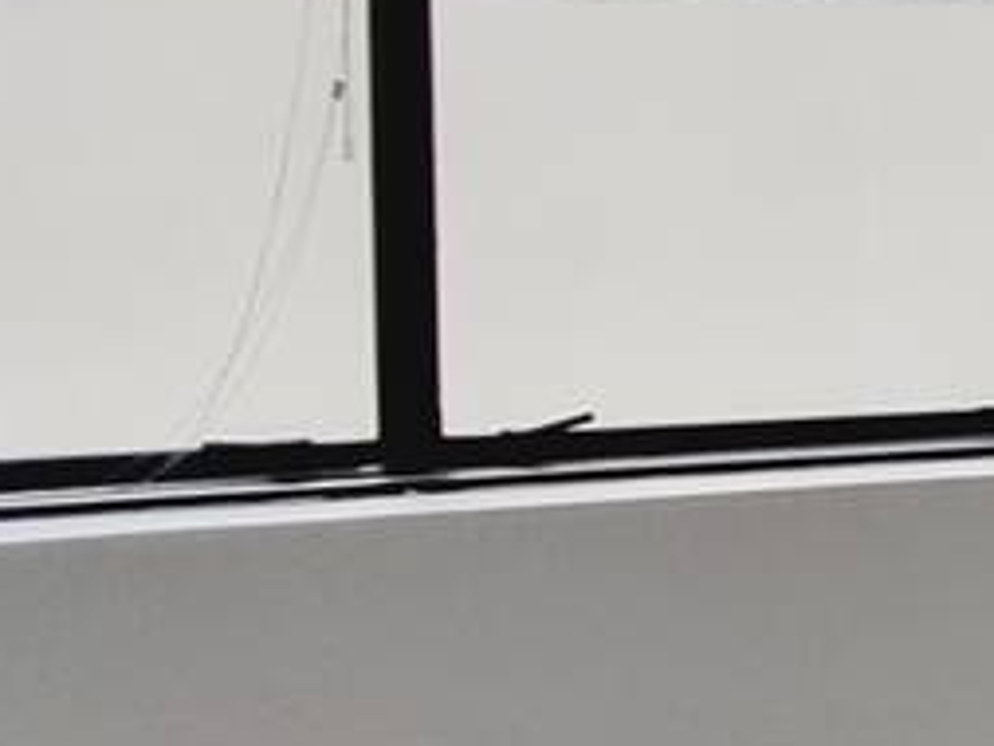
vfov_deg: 19.8
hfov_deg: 18.5
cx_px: 1925
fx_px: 2126
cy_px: 243
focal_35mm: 74
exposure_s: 1/60
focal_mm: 1.74
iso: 50
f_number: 2.2
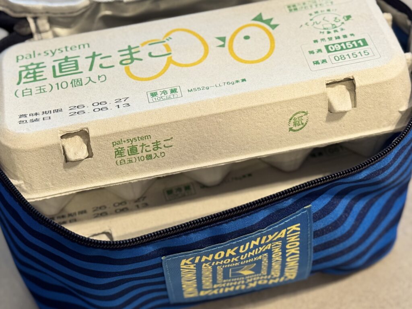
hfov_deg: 39.7
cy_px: 154
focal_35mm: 48
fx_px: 571
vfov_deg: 30.3
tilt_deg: -50.7
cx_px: 206
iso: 125
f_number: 1.78
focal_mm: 6.76
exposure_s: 1/60
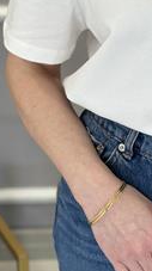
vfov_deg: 17.7
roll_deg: +0.6
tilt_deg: -19.2
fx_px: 863
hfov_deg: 9.9
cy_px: 55
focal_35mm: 120
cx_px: 186
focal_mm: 6.86
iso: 100
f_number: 1.78
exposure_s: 1/100
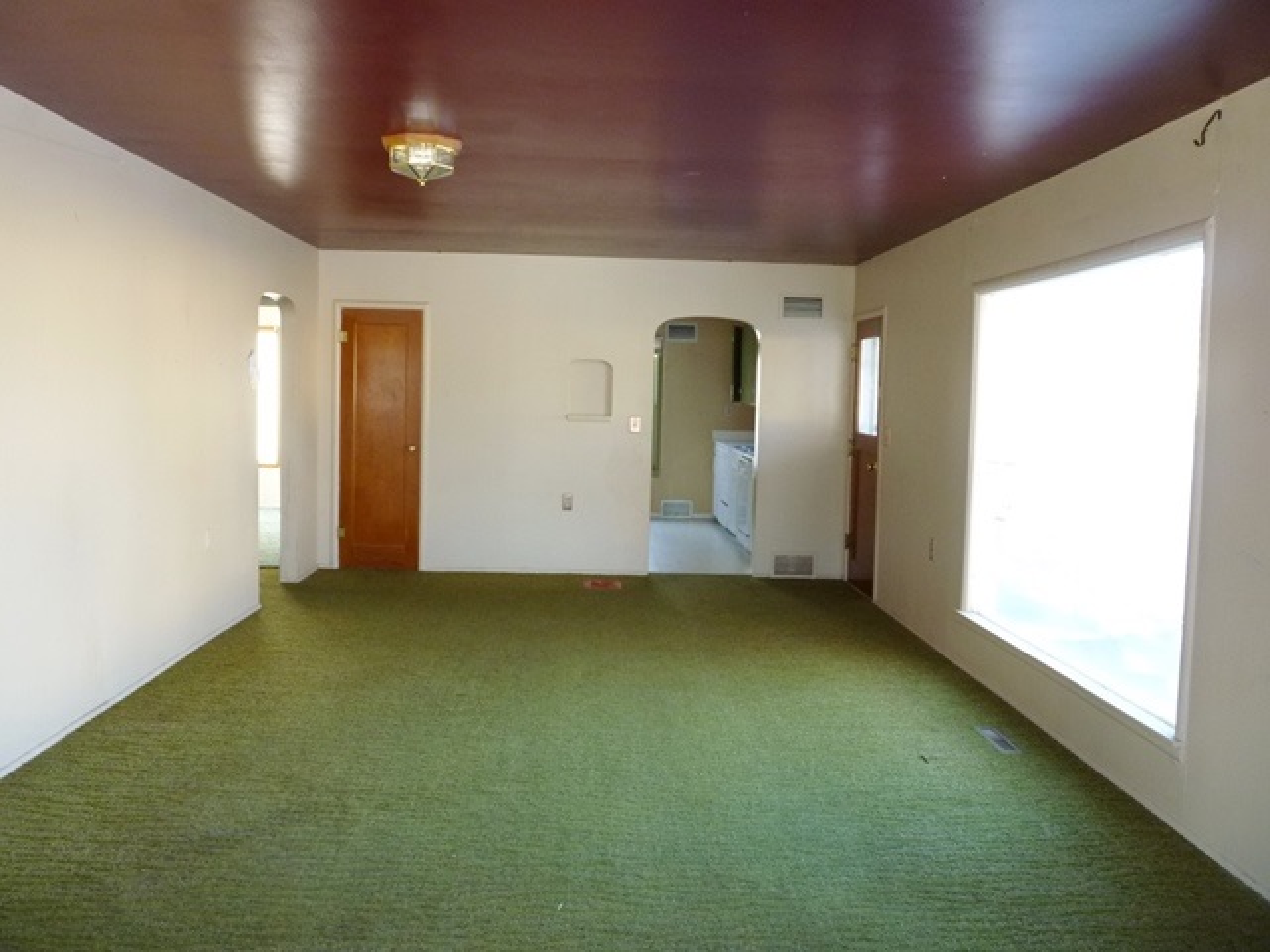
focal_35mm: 29
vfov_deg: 48.2
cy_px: 476
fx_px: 1064
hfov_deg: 61.7
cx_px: 635
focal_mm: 5.2
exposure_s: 1/30
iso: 250
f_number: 3.3
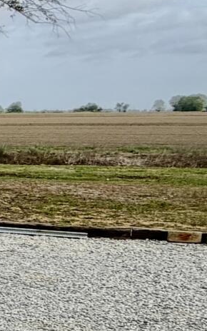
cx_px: -652
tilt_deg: -7.8
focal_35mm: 96
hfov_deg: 7.8
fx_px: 867
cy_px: 237
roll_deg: +0.2
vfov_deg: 21.5
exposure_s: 1/901
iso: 20
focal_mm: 2.22
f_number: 2.2
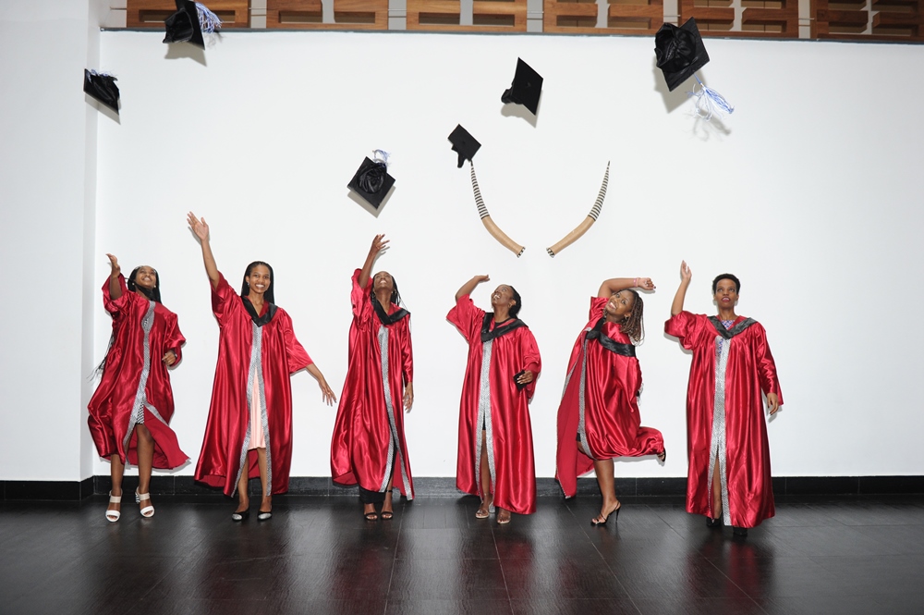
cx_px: 462
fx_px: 718
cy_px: 308
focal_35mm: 28
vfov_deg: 46.3
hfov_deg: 65.5
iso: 1600
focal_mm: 28
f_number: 2.8
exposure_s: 1/125
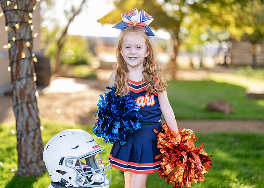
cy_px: 94
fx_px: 402
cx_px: 132
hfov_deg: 36.4
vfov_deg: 26.4
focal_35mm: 54
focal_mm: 50
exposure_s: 1/640
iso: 100
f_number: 1.2
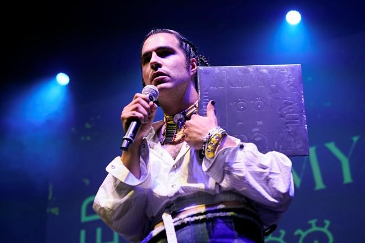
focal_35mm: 71
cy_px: 122
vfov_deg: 19.2
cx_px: 182
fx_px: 720
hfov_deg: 28.5
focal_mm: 71
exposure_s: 1/320
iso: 3200
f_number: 4.5
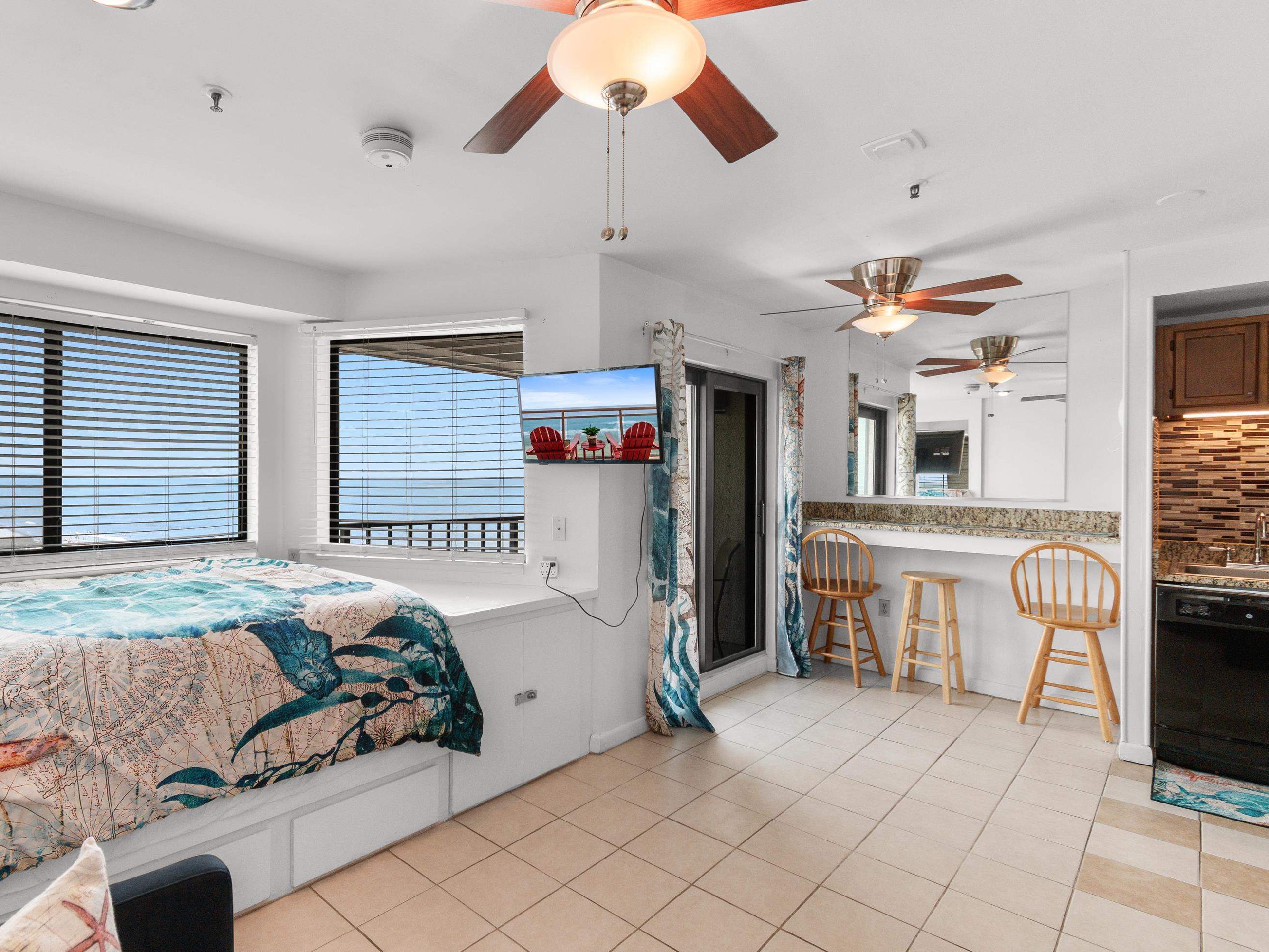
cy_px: 464
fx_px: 623
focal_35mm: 17
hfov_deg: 90.2
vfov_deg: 74.7
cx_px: 528
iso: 100
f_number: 4.5
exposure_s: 1/60
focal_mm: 10
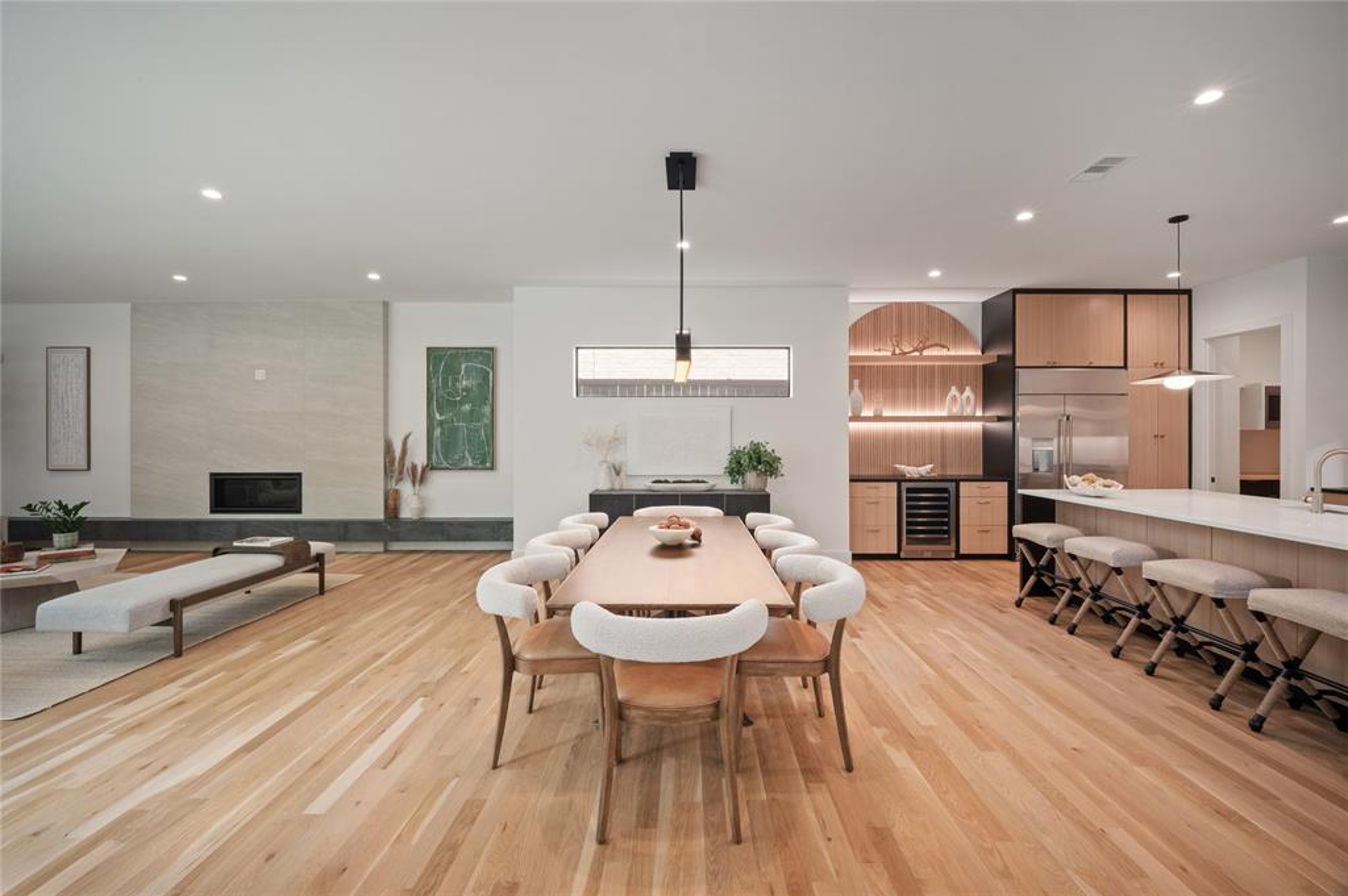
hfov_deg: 104.3
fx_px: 524
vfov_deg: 81.1
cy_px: 448
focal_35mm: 14
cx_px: 674
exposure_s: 1/30
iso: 800
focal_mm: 14
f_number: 13
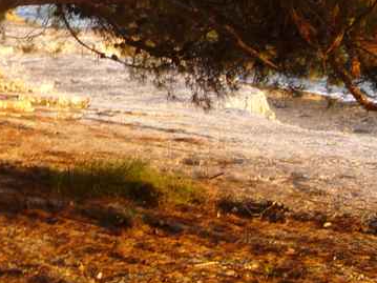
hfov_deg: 24.2
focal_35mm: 78
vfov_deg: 18.3
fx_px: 849
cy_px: -14
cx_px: 24
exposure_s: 1/60
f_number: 2.8
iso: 80
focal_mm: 5.8
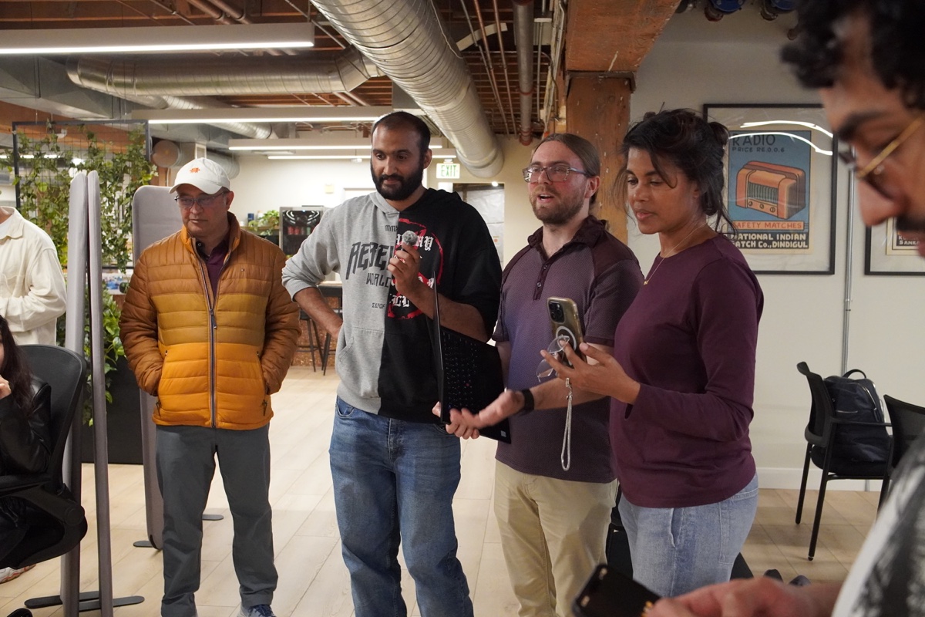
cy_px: 308
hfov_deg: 55.1
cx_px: 462
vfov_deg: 38.4
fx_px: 886
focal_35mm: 34
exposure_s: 1/160
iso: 6400
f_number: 4
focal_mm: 23
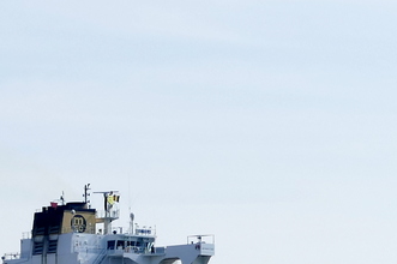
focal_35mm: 294
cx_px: 290
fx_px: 3239
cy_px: 467
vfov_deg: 4.6
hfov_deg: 7.0
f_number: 5.6
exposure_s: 1/1000
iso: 125
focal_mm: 19.84
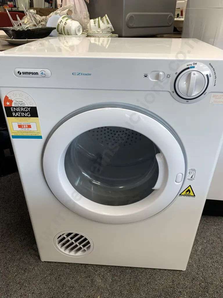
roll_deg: -1.3
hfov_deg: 53.1
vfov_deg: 67.3
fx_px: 223
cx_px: 112
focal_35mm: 26
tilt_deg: -31.5
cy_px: 149
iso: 64
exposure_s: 1/100
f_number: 1.8
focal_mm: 4.25
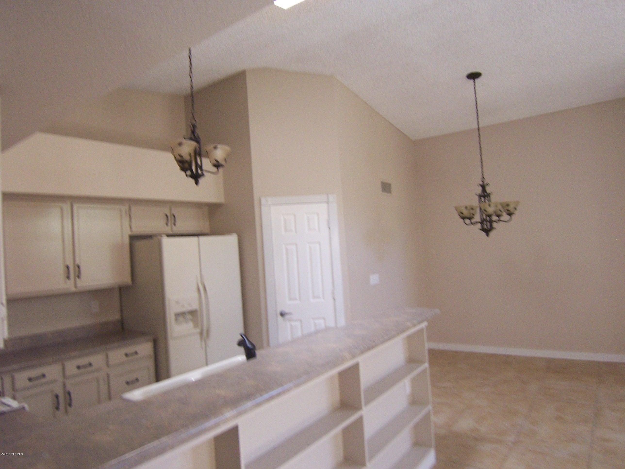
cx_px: 312
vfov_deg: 58.9
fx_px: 415
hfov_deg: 73.9
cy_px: 234
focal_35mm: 23
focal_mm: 3.8
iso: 125
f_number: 2.8
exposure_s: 1/30
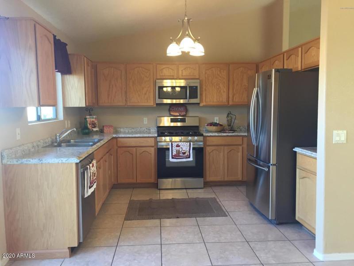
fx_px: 297
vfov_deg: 48.2
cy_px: 133
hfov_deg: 61.7
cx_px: 177
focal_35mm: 29
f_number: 2.2
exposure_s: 1/30
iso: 80
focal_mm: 4.15
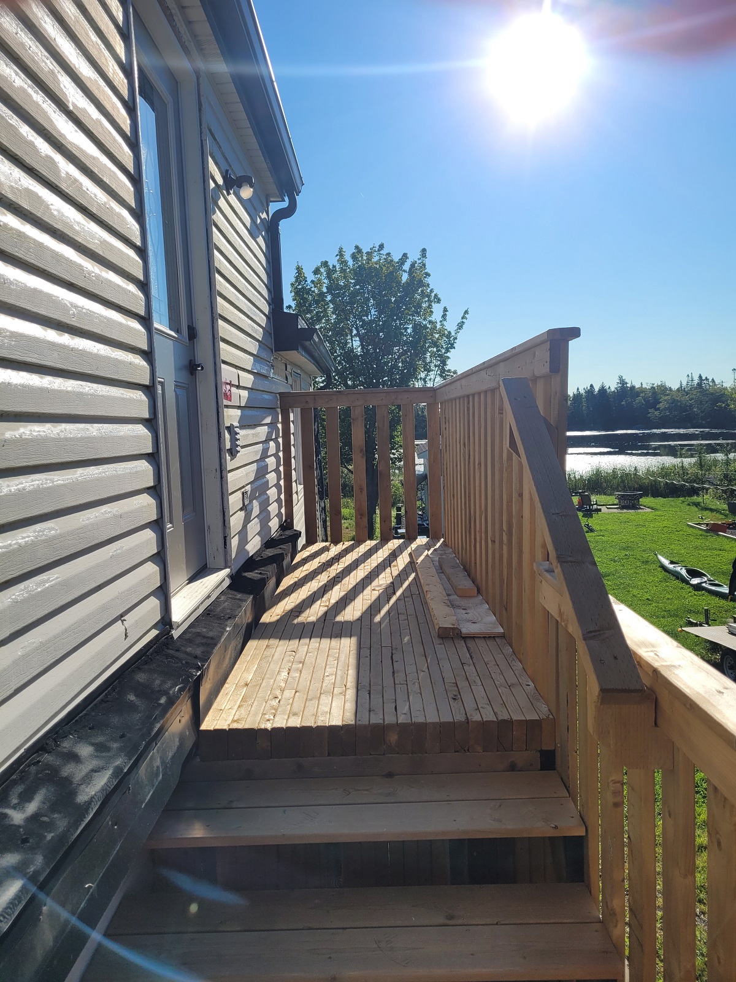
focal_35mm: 26
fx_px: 737
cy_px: 491
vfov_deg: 67.3
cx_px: 368
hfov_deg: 53.1
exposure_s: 1/4604
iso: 40
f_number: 1.8
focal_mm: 5.4
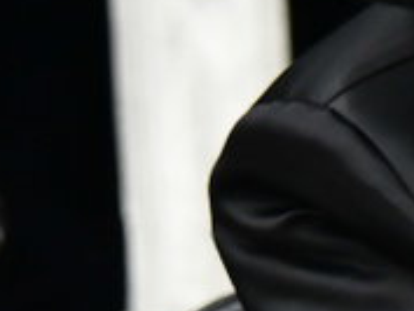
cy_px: -291
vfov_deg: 0.6
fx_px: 29106
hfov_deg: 0.8
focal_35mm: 2432
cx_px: 1576
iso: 1250
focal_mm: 320
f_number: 5.6
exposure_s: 1/100
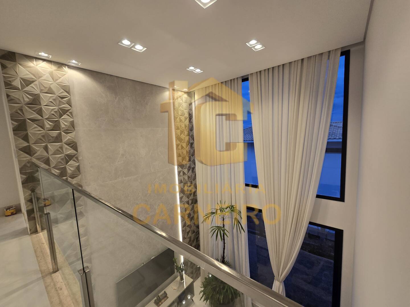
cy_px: 154
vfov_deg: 89.9
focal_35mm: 13
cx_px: 205
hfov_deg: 106.2
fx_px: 154
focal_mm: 2.2
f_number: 2.2
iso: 64
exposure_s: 1/60
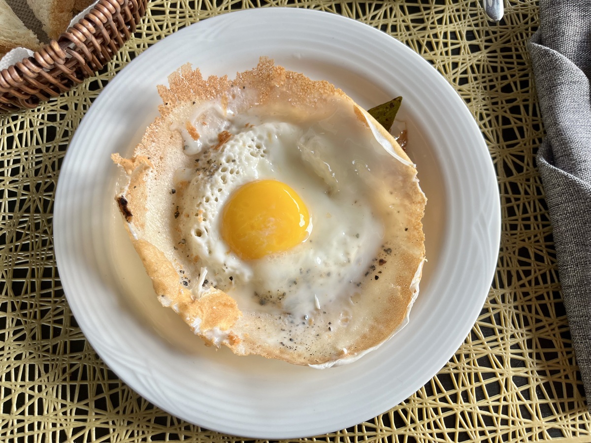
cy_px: 222
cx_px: 296
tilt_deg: -78.1
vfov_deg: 53.1
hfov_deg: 67.3
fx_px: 444
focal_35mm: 26
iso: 40
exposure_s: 1/269
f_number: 1.6
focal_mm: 5.1
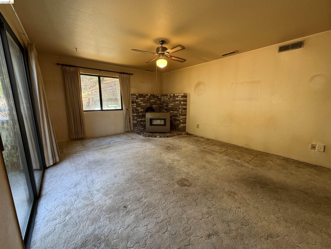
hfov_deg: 102.1
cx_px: 166
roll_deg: -0.1
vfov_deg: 85.7
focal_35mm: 14
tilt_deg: -10.0
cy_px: 124
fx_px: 134
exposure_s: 1/120
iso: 250
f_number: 2.2
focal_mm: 2.22
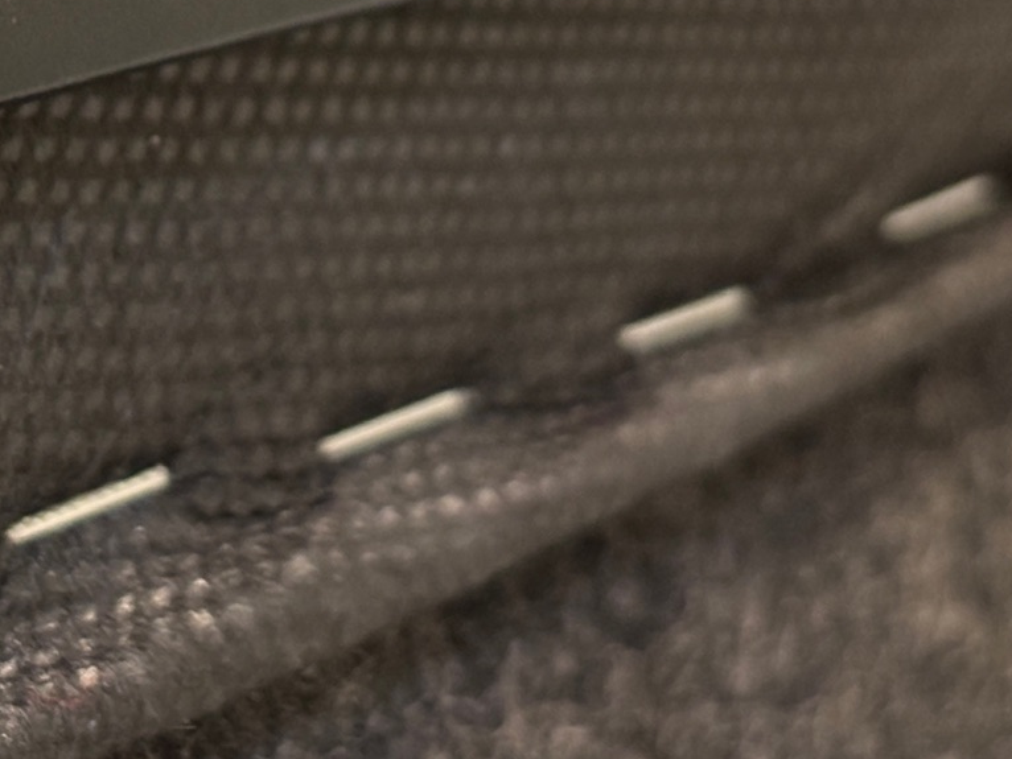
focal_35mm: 139
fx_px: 4065
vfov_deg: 10.5
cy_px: -147
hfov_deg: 14.0
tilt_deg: +23.0
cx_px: 53
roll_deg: +37.7
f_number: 1.6
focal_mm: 5.96
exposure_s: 1/25
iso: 400
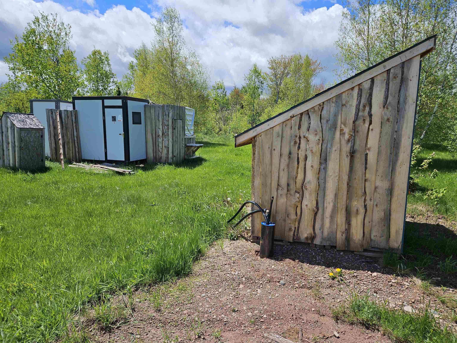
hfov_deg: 73.9
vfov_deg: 58.9
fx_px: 304
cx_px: 228
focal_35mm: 23
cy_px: 172
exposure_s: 1/2198
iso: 25
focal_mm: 5.4
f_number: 1.8
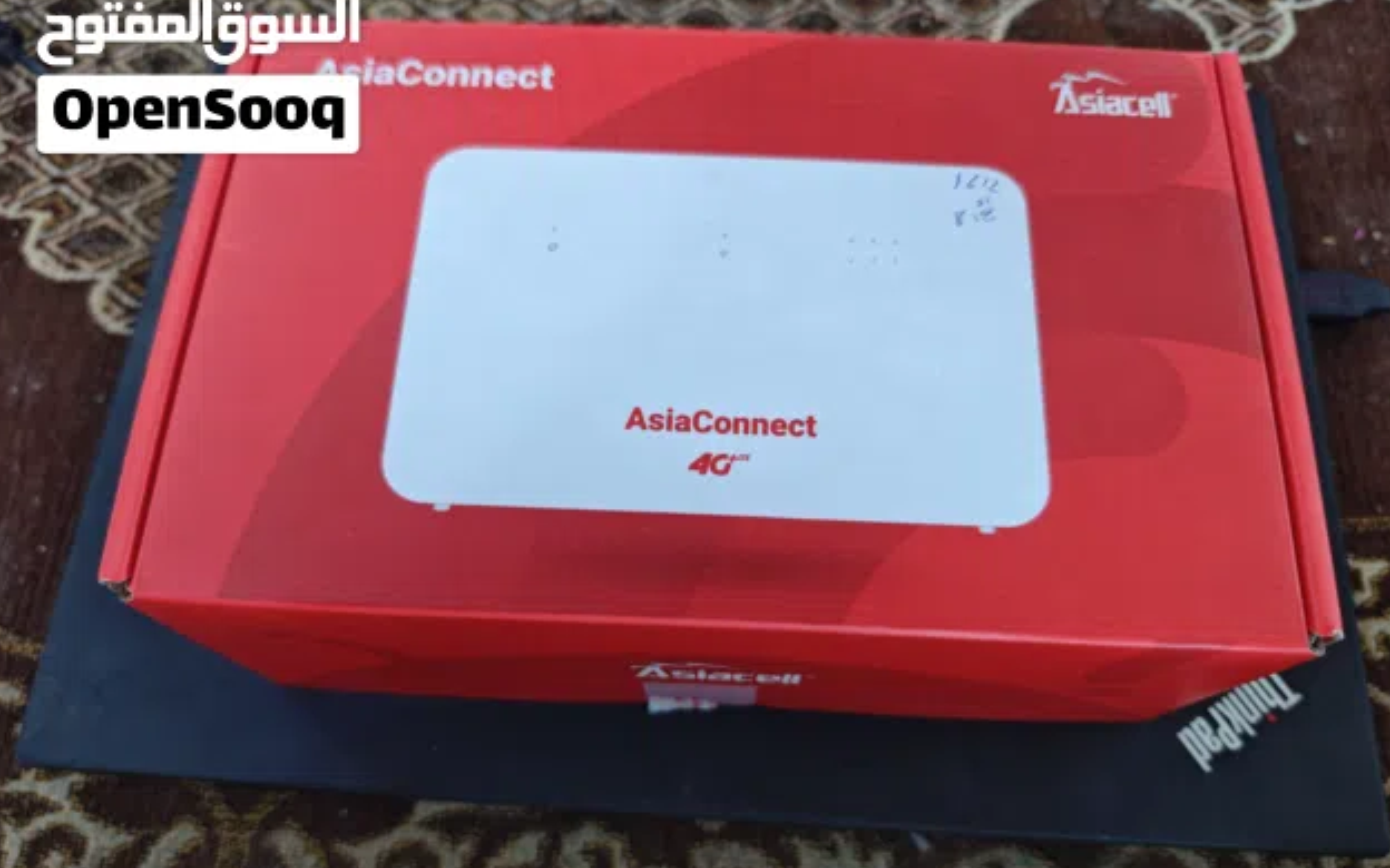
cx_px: 695
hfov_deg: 72.5
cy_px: 474
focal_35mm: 25
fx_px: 947
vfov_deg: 49.2
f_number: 1.62
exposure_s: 1/105
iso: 320
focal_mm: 6.55
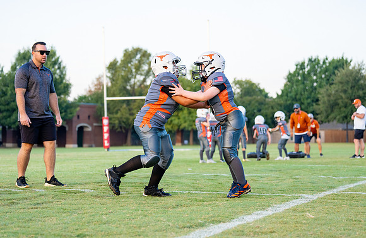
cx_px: 153
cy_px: 107
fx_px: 840
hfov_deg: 24.5
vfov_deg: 16.1
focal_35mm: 83
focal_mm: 70
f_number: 2.8
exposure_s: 1/1250
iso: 640
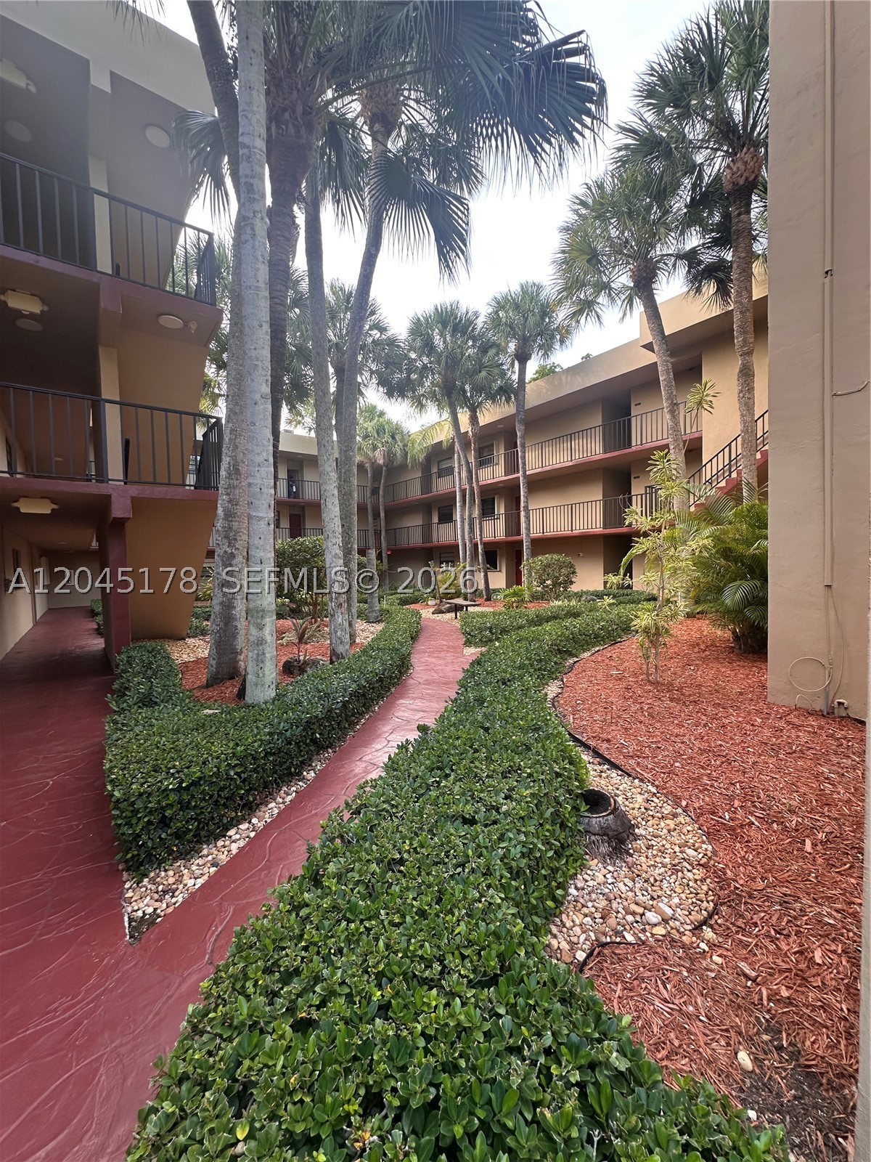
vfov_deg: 102.1
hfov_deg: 85.7
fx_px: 470
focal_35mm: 14
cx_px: 436
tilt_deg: -1.7
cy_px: 581
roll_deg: -0.2
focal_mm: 2.22
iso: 80
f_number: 2.2
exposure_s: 1/99
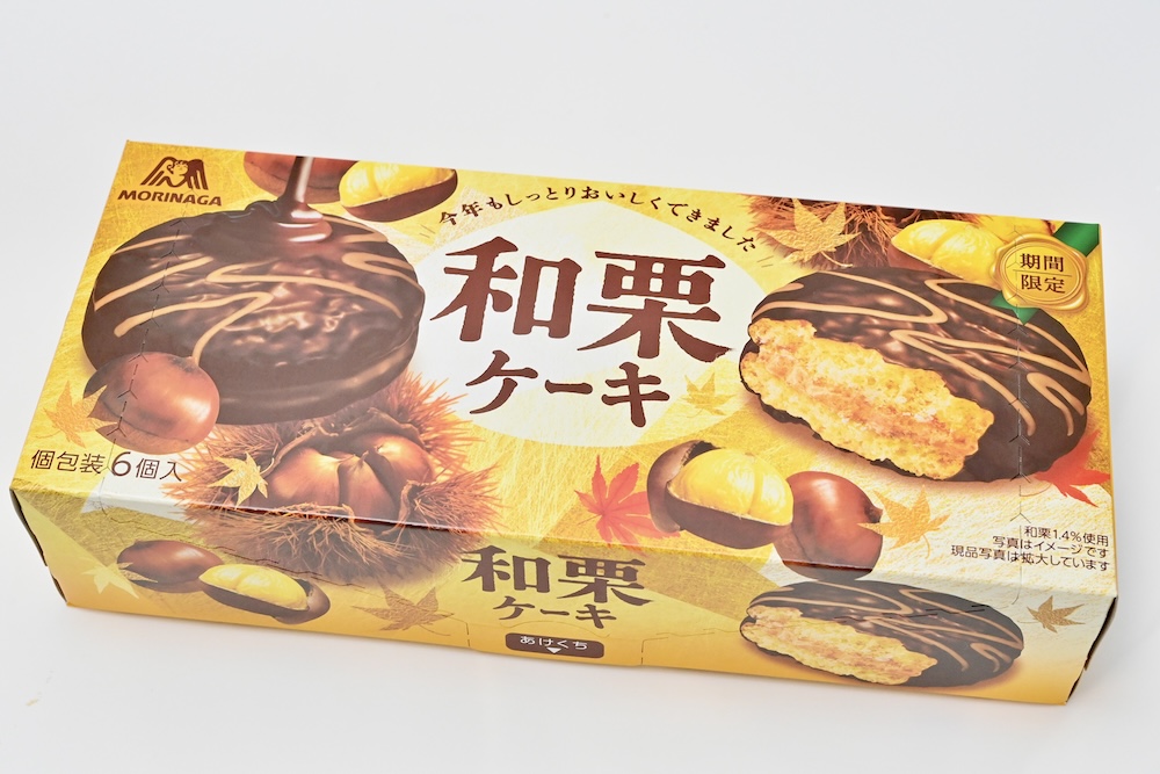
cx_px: 580
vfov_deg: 22.6
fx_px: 1933
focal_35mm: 60
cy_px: 387
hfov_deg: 33.4
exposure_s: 1/200
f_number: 14
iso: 6400
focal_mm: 60
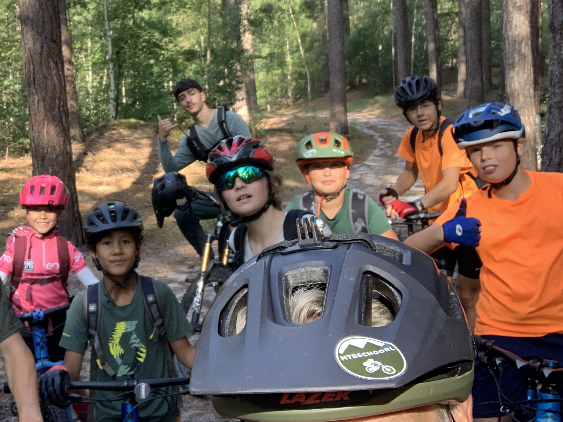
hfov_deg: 38.7
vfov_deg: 29.9
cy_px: 122
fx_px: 781
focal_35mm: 48
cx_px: 147
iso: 64
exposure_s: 1/121
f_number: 2.2
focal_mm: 2.87
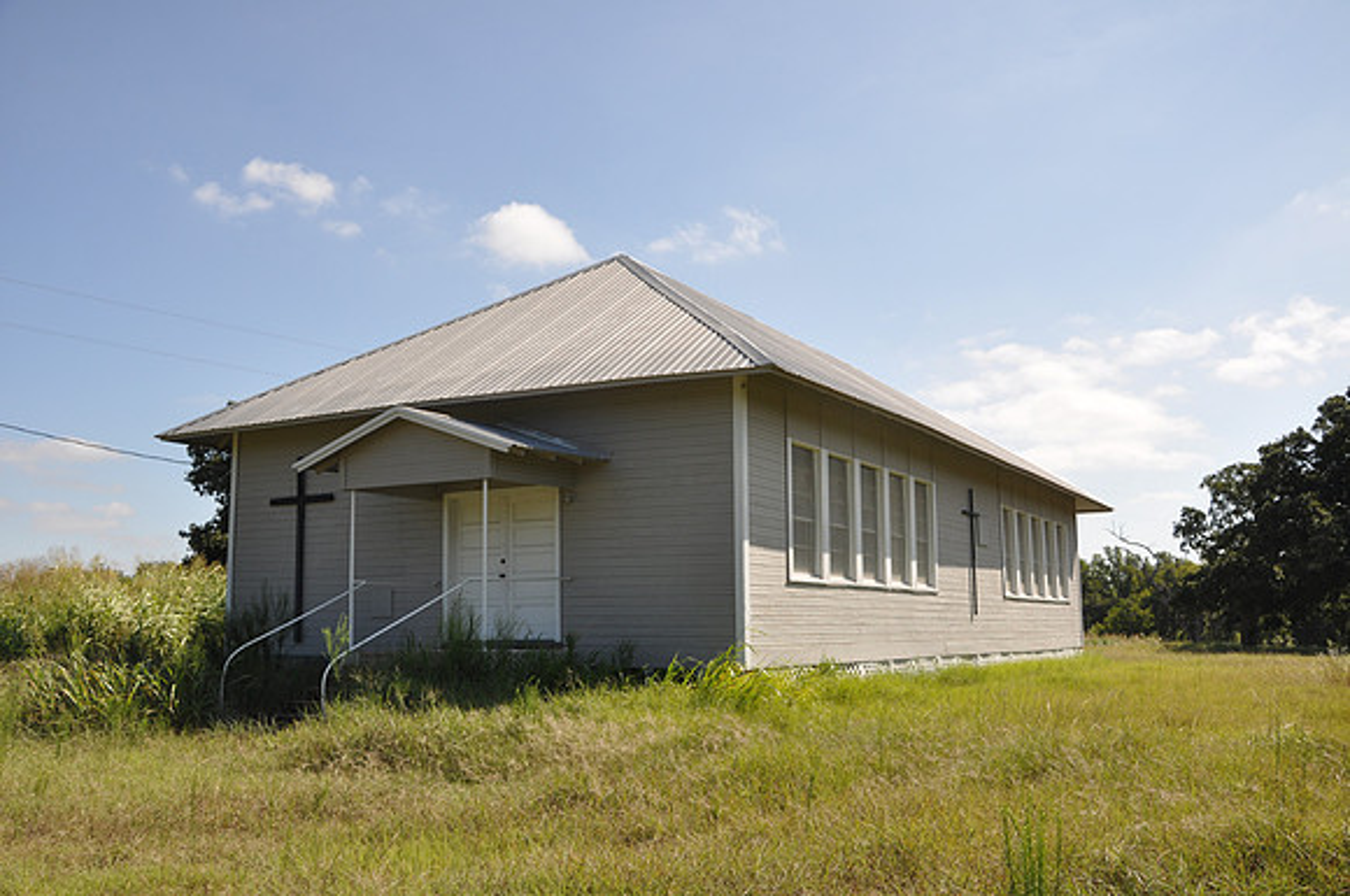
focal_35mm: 33
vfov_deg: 39.9
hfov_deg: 57.3
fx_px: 1236
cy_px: 448
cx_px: 675
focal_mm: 22
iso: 200
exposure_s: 1/200
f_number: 7.1
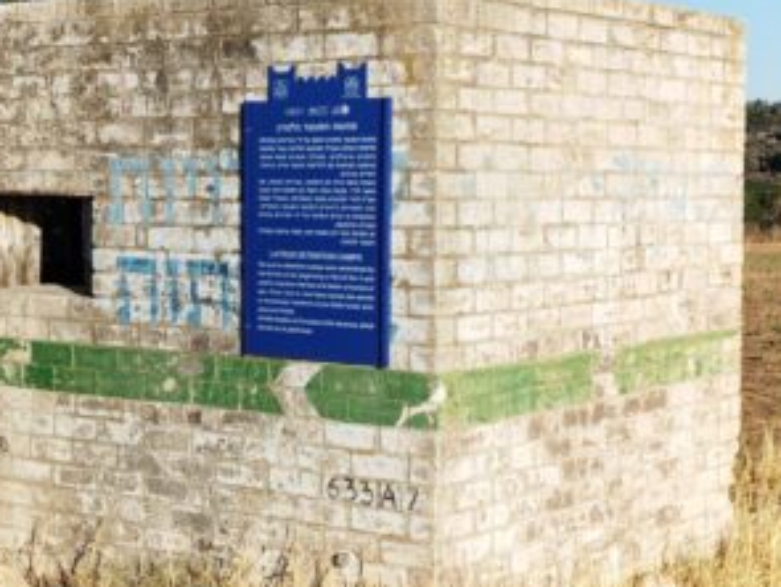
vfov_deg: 36.8
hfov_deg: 46.5
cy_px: 256
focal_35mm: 39
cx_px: 222
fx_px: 881
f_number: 1.89
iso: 50
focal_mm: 5.89
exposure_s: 1/954
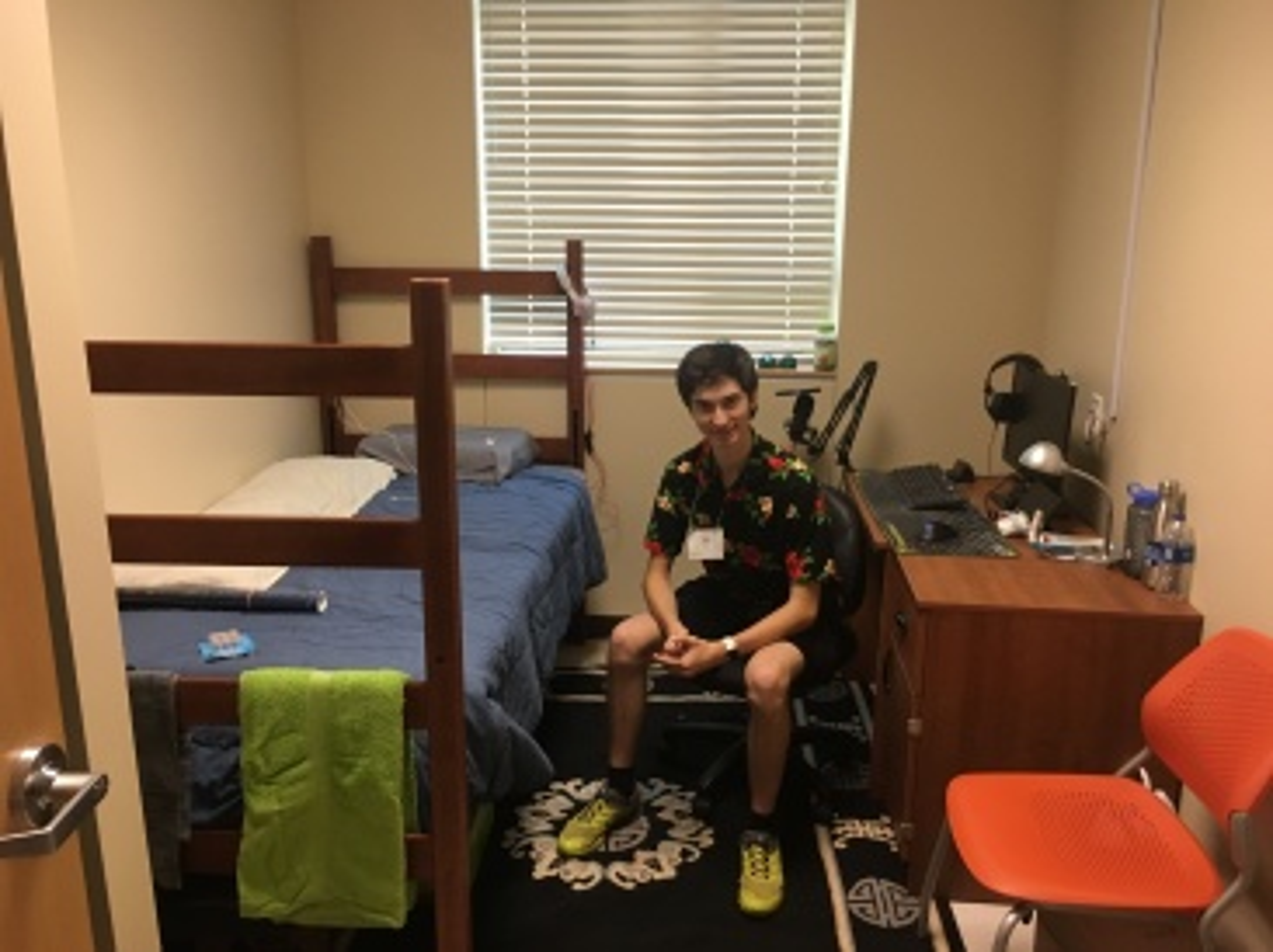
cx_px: 636
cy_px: 476
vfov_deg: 48.2
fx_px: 1066
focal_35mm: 29
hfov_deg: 61.7
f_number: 2.2
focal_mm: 4.15
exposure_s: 1/30
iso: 125
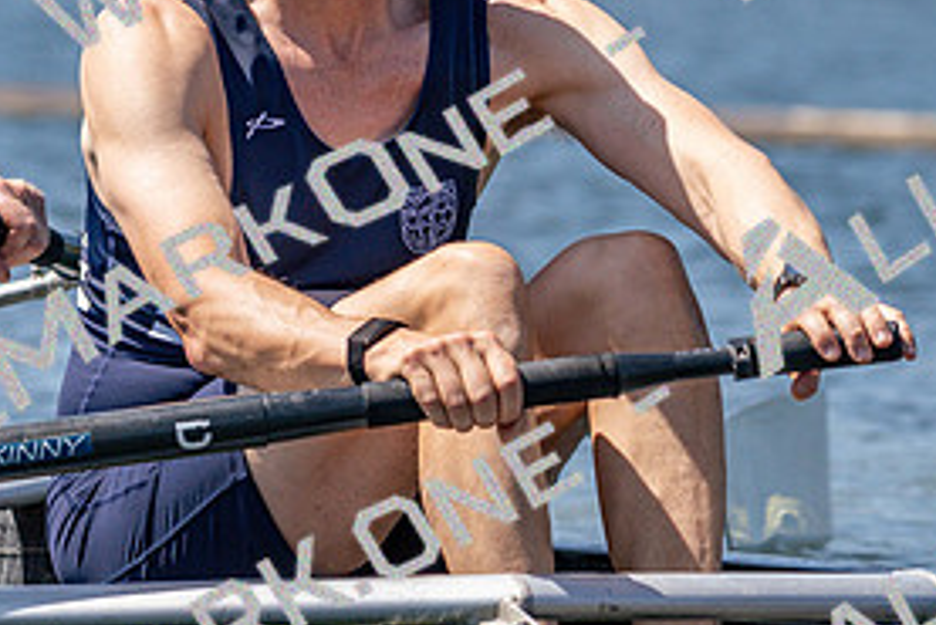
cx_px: 453
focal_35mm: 513
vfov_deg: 2.7
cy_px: 59
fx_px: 13344
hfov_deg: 4.0
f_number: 5.6
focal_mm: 245
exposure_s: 1/2000
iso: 320
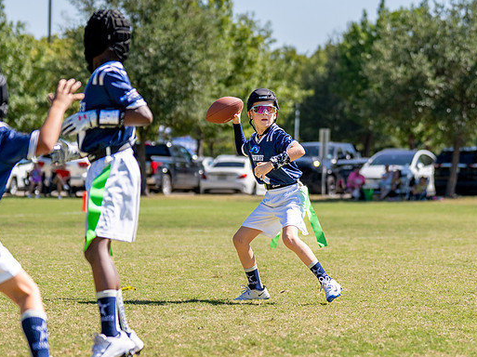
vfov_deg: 8.0
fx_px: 2547
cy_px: 147
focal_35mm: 185
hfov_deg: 10.7
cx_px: 266
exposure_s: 1/3200
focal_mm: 84
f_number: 2.8
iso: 160
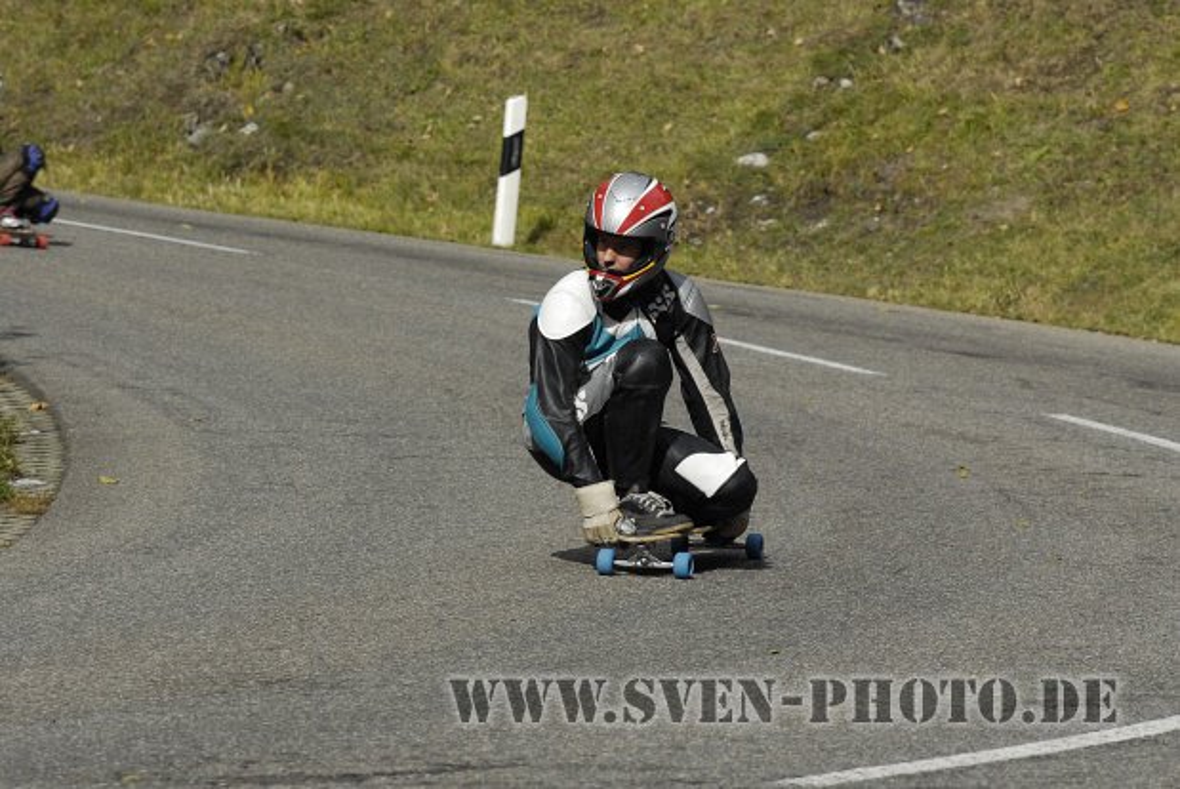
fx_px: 7136
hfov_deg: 9.5
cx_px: 590
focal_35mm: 218
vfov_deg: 6.3
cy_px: 394
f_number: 8
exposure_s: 1/640
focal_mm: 145
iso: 200
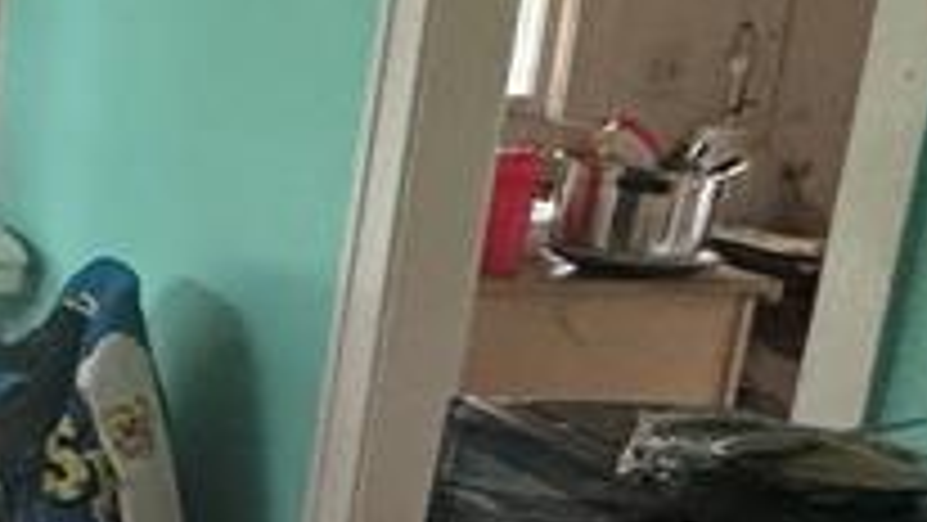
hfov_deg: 20.2
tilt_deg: -13.5
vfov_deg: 15.9
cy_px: 346
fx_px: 1869
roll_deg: -0.2
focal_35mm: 76
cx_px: -729
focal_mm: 2.22
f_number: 2.2
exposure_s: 1/63
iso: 320
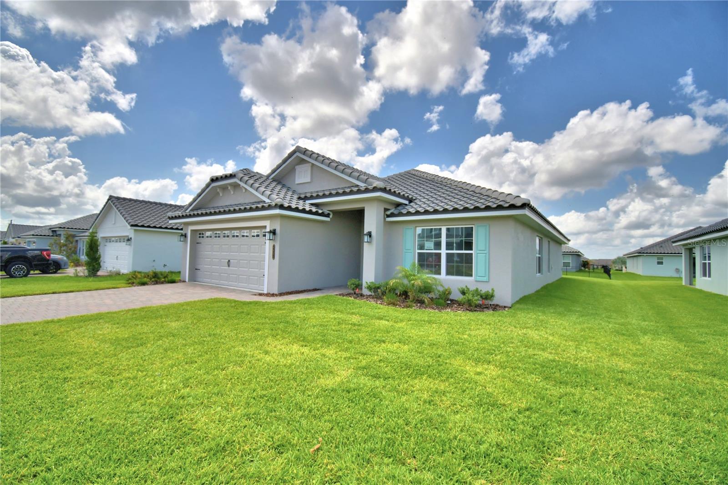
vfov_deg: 77.3
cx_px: 364
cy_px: 242
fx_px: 303
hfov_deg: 100.4
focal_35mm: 15
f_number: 4.5
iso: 100
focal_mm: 10
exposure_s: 1/1600
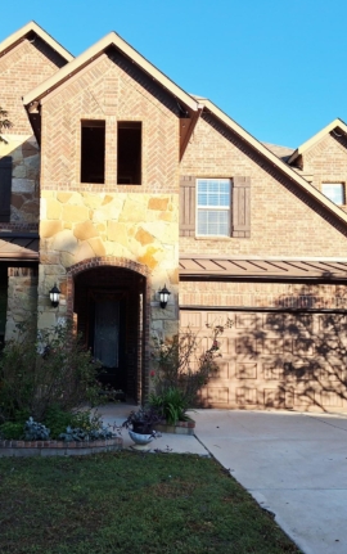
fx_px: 498
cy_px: 276
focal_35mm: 33
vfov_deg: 58.1
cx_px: 113
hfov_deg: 37.9
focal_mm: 5.54
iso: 40
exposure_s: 1/1439
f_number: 1.8
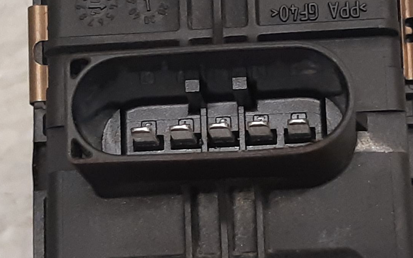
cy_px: 94
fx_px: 585
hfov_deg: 38.8
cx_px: 186
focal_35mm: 52
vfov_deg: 24.8
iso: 160
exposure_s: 1/50
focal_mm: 3.93
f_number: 1.7
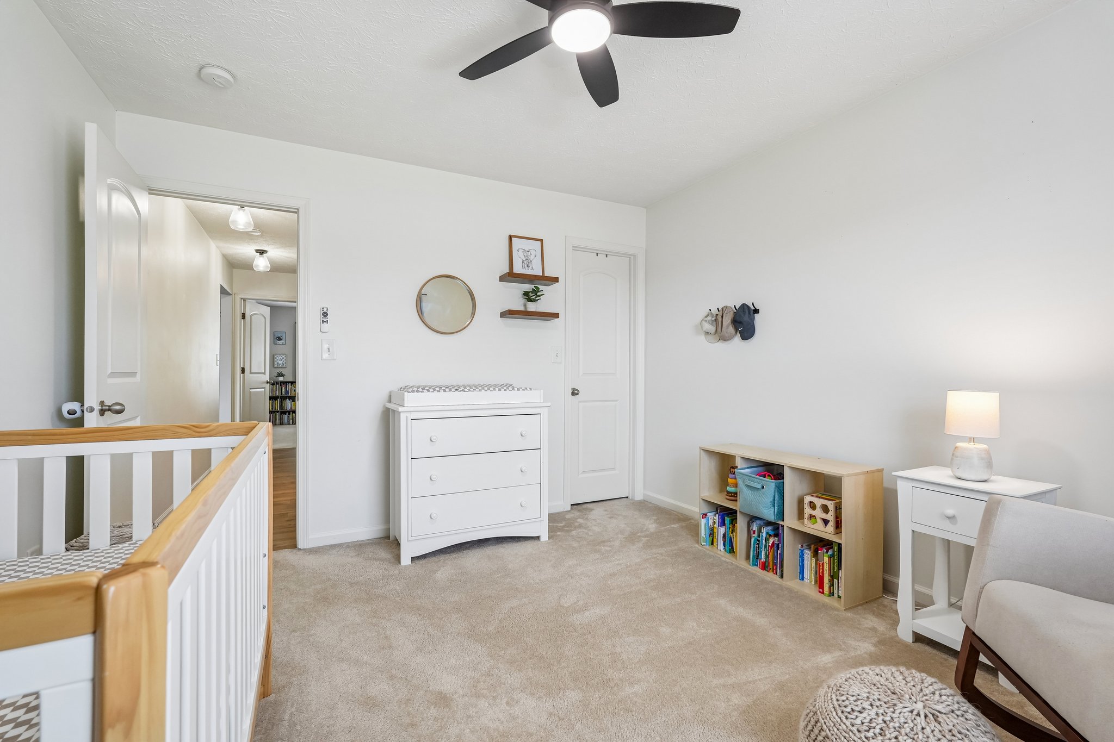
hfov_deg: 96.7
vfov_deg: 73.7
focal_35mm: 16
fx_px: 495
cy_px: 371
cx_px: 557
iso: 400
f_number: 8
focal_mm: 16
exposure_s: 1/30
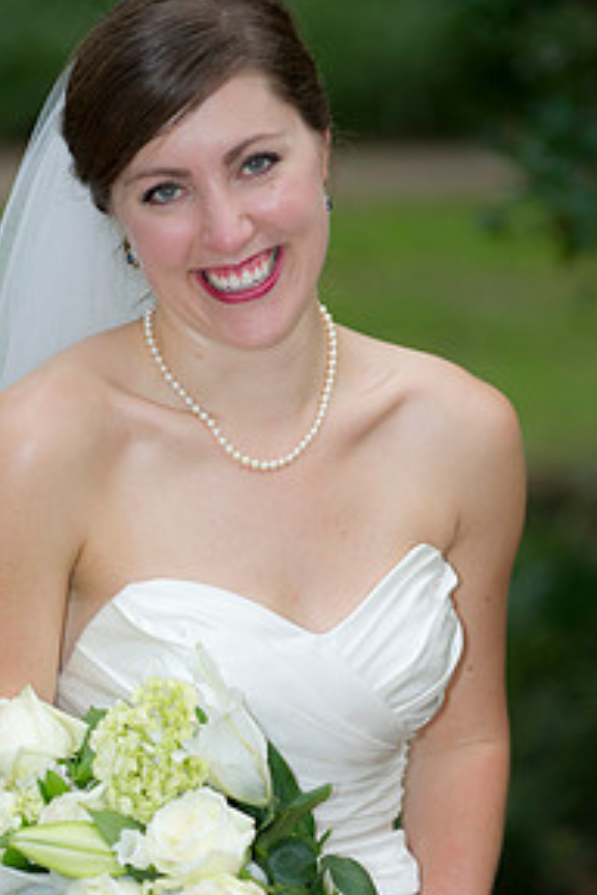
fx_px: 5248
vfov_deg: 9.8
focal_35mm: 211
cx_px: 278
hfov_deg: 6.5
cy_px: 488
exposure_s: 1/200
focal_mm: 135
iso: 400
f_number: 2.8
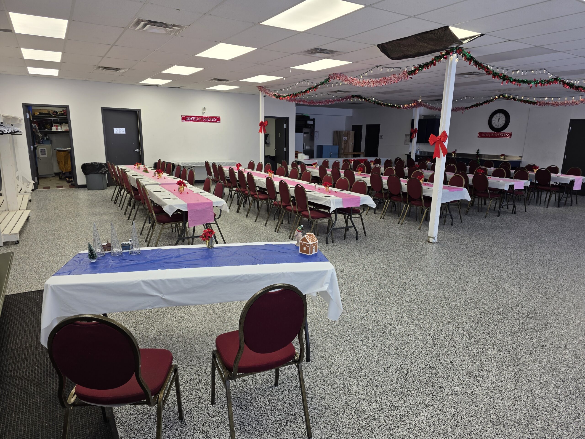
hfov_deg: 73.9
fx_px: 389
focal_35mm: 23
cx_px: 292
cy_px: 220
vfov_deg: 58.9
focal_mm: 6.3
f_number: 1.7
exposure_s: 1/120
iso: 50
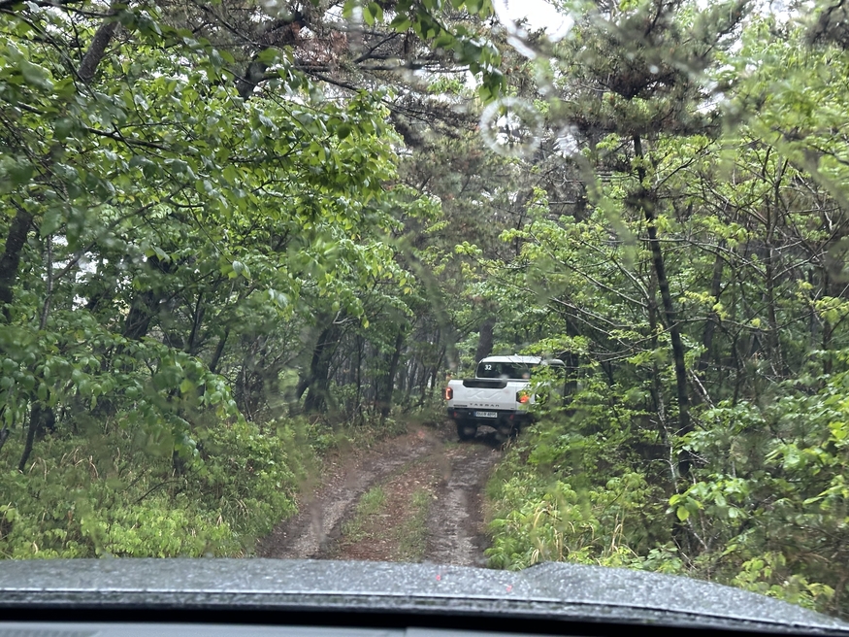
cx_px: 424
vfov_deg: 30.3
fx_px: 1177
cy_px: 318
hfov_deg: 39.7
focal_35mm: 48
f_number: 1.78
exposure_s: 1/60
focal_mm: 6.86
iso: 160
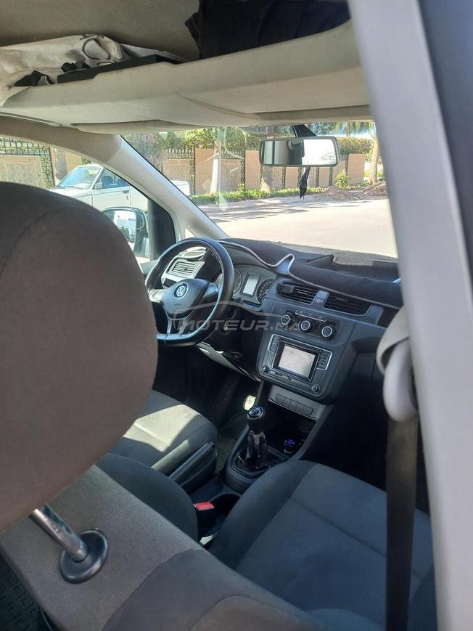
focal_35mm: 25
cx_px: 236
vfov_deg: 69.4
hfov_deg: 54.9
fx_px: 455
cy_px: 316
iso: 32
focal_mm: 4.6
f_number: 2
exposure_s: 1/50
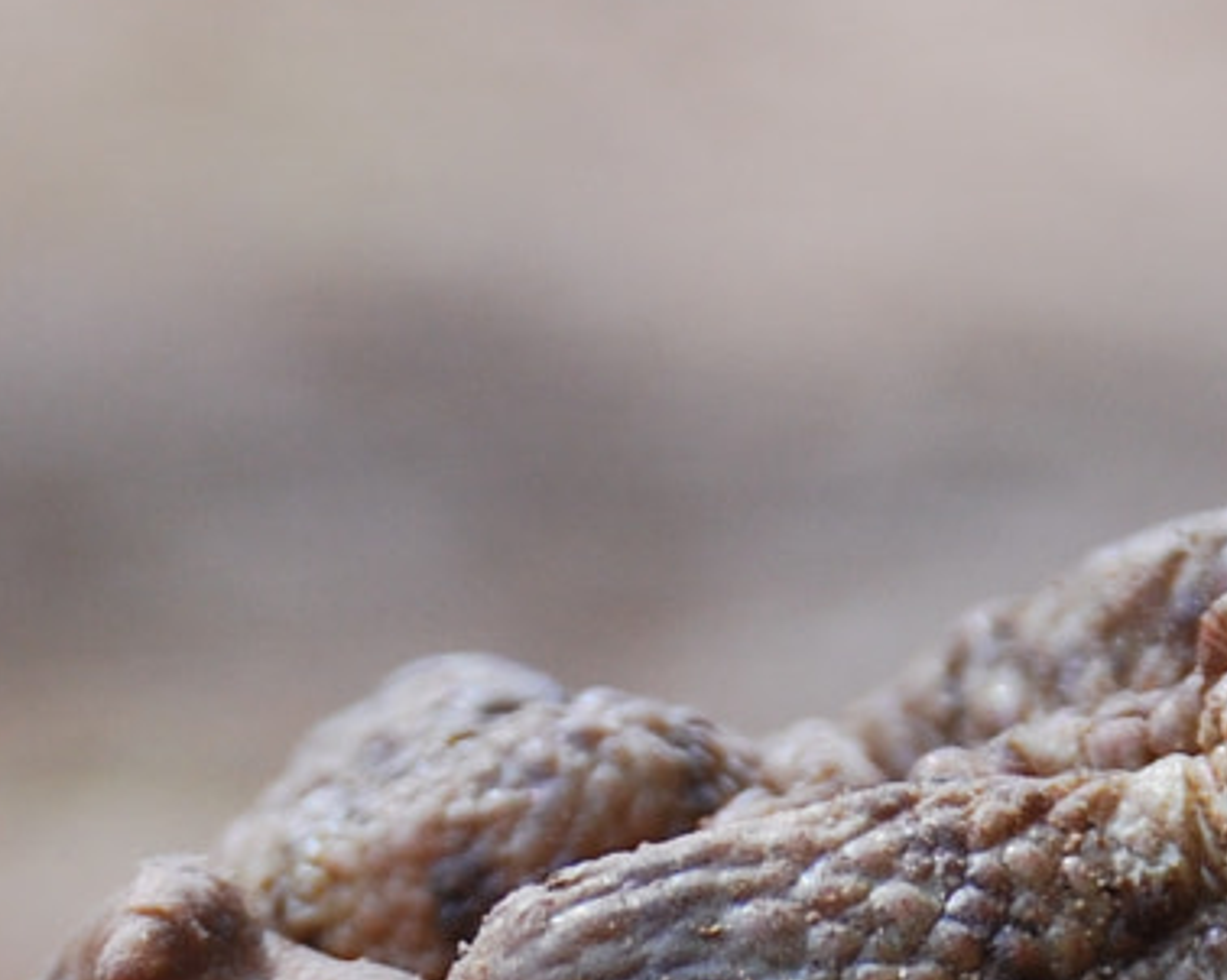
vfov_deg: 3.2
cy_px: 1845
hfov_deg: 4.1
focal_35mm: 474
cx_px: 935
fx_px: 17204
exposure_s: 1/160
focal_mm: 62
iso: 200
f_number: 5.3
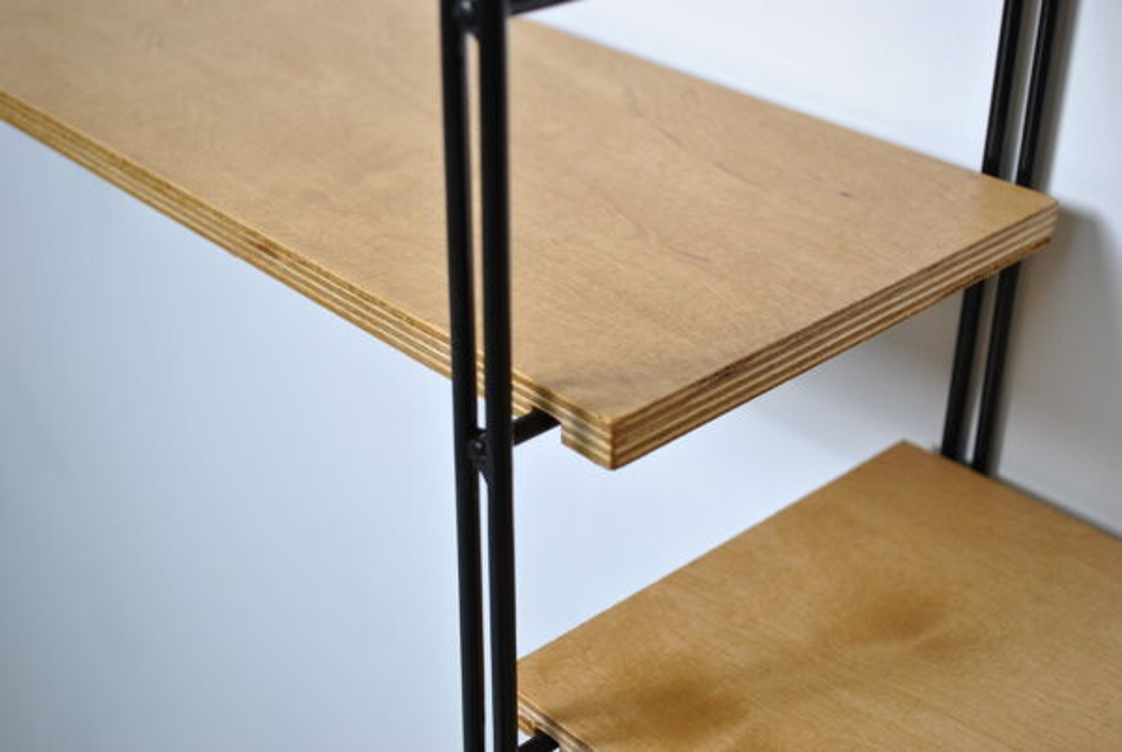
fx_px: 1592
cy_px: 376
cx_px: 561
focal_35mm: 51
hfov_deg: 38.8
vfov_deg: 26.6
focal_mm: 34
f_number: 5
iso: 360
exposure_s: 1/30
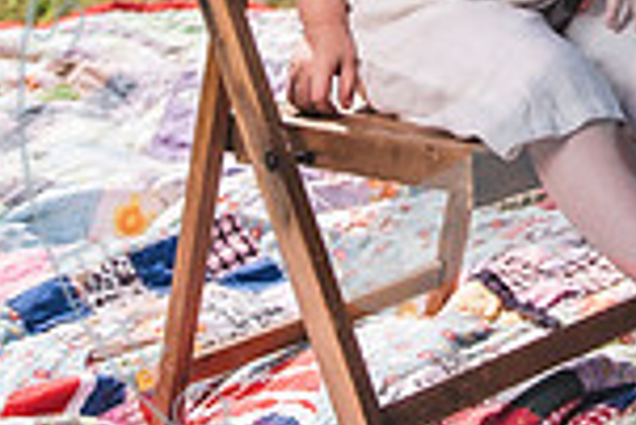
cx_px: 594
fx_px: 1715
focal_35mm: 97
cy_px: -300
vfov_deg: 13.0
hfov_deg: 20.5
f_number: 2.8
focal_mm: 24
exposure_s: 1/2500
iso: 100
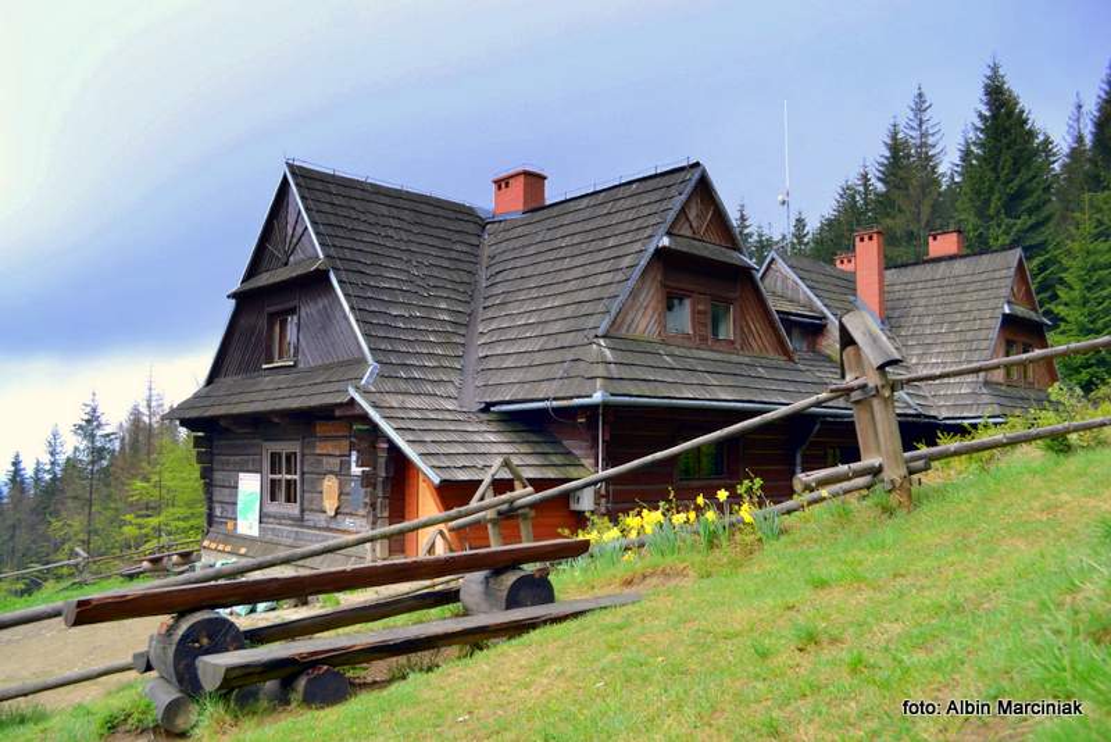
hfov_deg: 61.9
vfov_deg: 43.6
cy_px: 371
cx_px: 556
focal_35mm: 30
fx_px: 926
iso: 140
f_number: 5.6
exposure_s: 1/125
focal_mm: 20
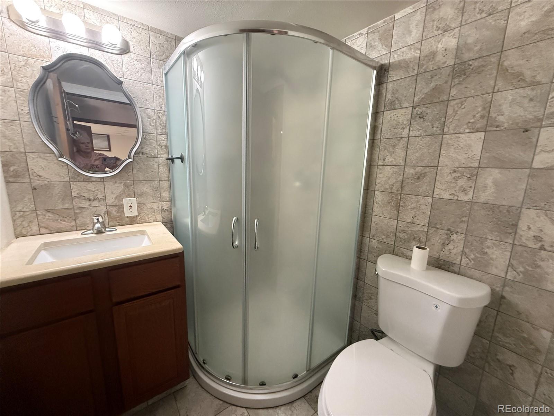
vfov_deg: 85.7
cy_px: 208
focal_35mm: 14
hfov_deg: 102.1
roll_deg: -2.2
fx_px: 224
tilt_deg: -10.9
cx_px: 277
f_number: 2.2
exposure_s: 1/60
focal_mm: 2.22
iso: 640
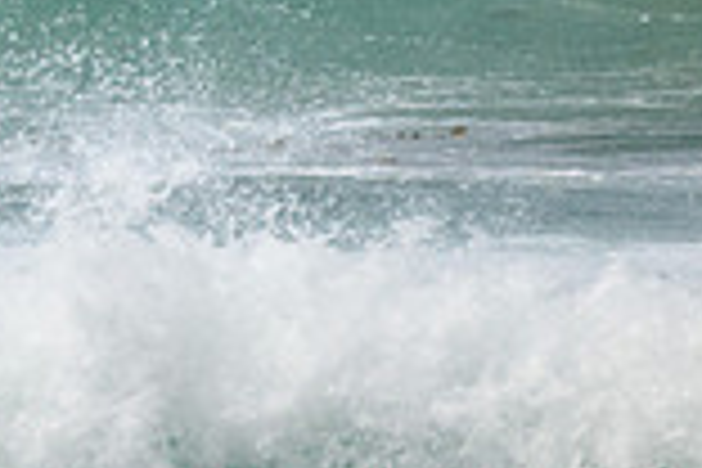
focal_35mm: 2965
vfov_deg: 0.5
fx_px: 57813
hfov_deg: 0.7
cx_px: -526
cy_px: -322
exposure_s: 1/2000
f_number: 11
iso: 800
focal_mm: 800
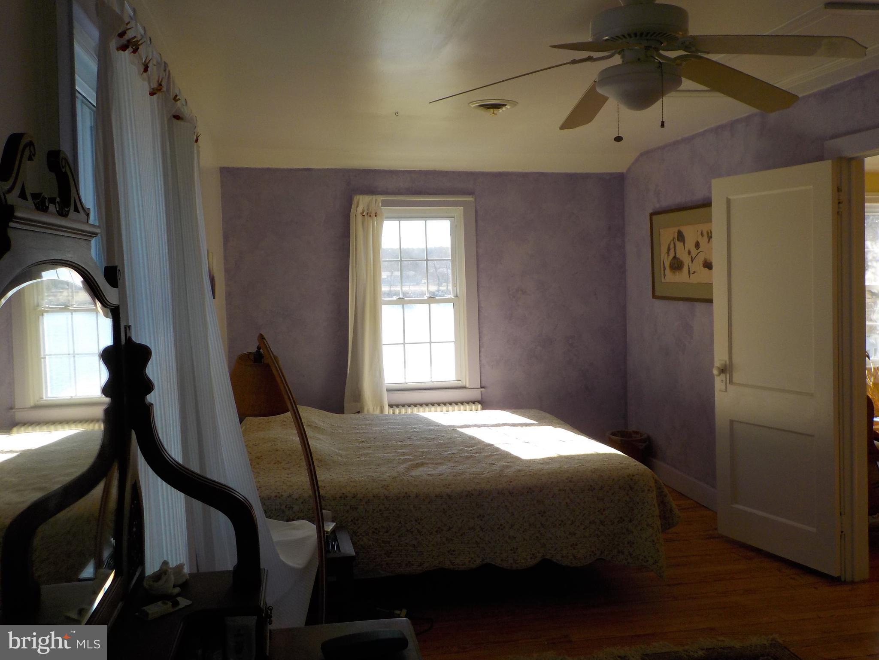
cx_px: 440
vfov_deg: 46.8
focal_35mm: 30
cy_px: 330
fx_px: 762
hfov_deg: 60.0
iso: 125
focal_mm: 4.1
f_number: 3.3
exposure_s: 1/160
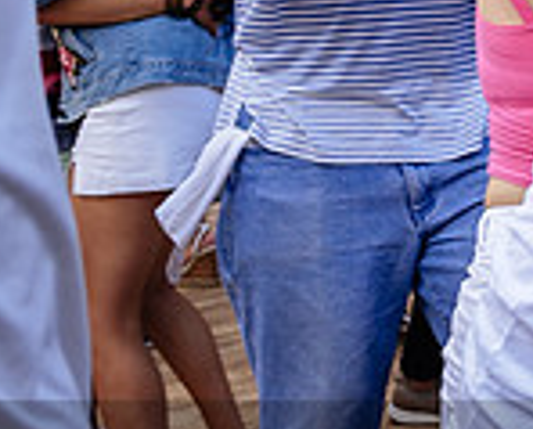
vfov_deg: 13.6
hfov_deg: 15.9
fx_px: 1786
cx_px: 741
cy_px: 65
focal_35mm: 113
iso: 100
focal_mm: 17
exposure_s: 1/320
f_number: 3.5
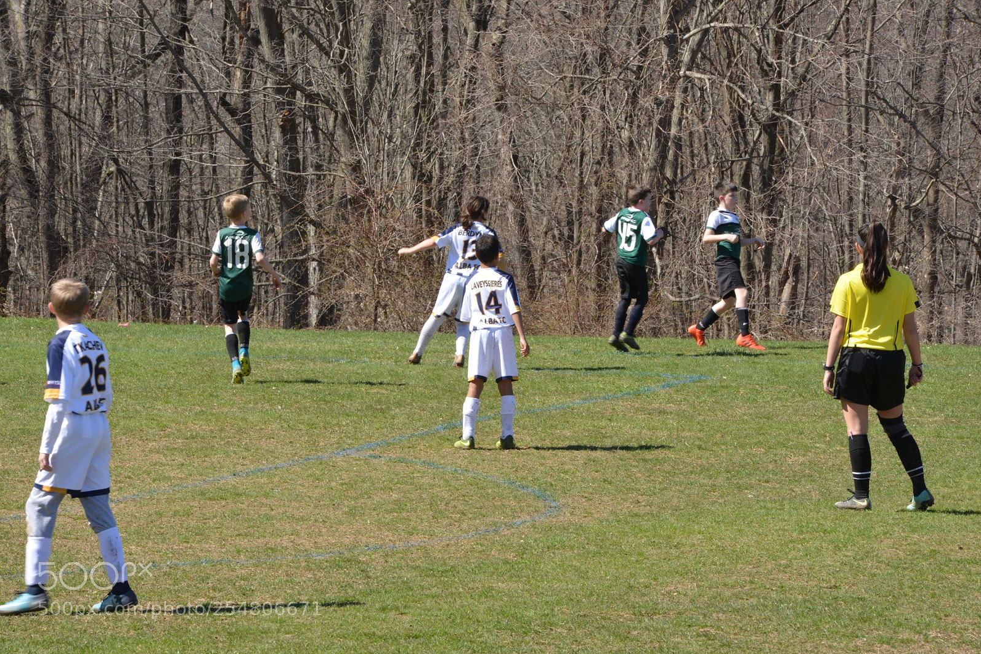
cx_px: 492
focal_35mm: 201
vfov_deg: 6.8
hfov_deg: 10.2
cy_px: 328
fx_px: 5476
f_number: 22
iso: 900
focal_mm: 200
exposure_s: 1/160
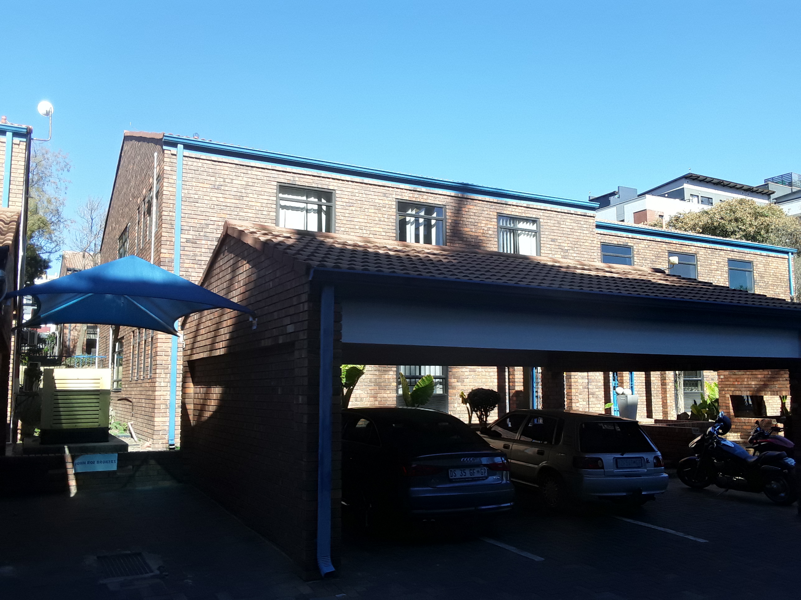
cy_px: 300
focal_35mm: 30
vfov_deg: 46.8
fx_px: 694
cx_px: 400
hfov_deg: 60.0
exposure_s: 1/552
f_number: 1.9
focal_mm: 2.2
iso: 40
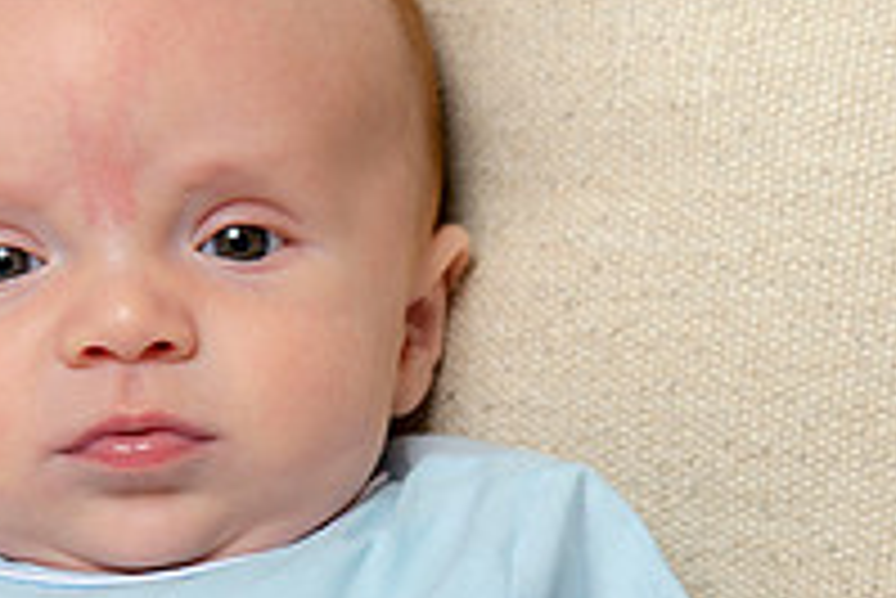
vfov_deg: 3.6
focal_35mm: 378
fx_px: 9415
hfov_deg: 5.4
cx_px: 225
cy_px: 661
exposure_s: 1/200
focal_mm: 130
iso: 250
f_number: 5.6
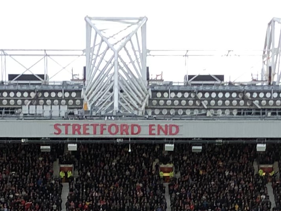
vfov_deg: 8.8
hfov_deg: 12.4
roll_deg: +0.3
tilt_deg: -7.1
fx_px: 1298
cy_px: 408
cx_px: 139
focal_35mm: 160
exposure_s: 1/100
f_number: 1.8
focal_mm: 3.99
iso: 32
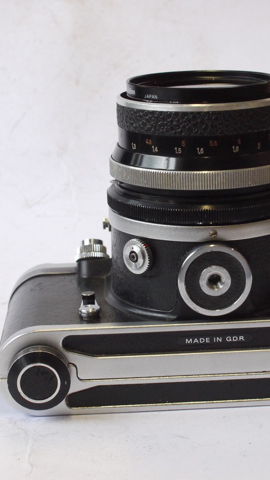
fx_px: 1120
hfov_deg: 13.7
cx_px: 170
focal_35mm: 88
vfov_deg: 24.2
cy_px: 241
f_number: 8
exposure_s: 1/100
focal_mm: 30
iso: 800
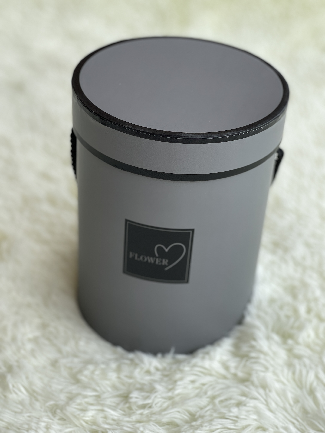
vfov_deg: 30.3
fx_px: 801
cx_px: 162
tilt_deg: -36.2
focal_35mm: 64
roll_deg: -2.2
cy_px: 216
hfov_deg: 22.9
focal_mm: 7.5
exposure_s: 1/737
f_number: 2.2
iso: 32
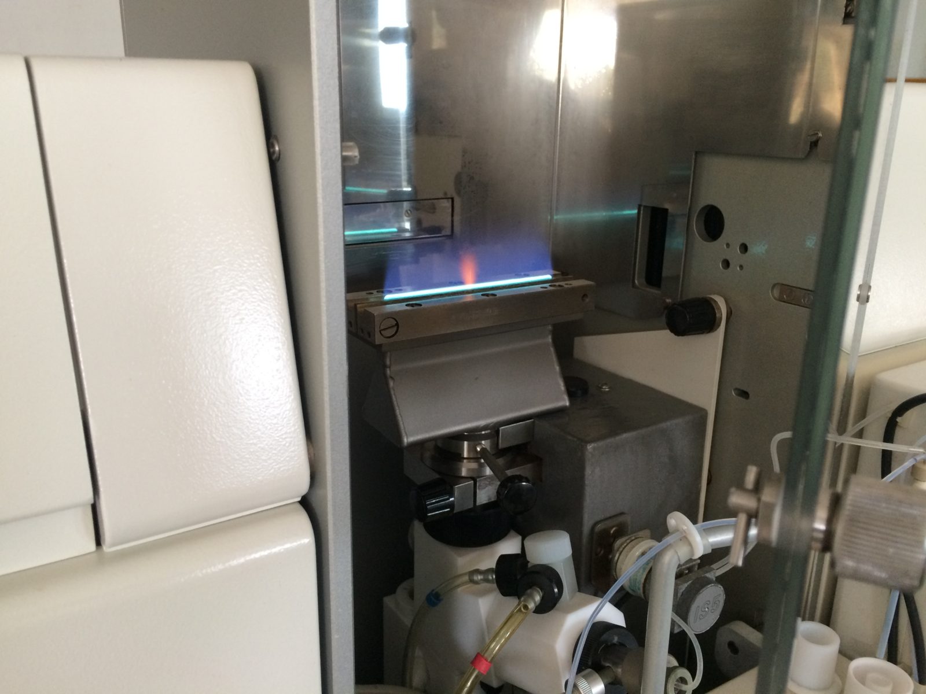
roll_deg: +0.4
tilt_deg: -18.1
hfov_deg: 61.7
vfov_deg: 48.2
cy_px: 347
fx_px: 776
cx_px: 463
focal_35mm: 29
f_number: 2.2
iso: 200
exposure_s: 1/33
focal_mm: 4.15
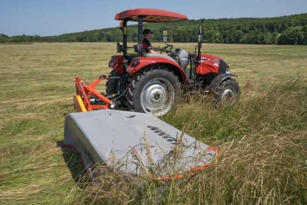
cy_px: 102
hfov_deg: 63.6
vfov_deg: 45.0
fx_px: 247
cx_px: 154
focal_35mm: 29
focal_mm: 29
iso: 100
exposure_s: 1/400
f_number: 10
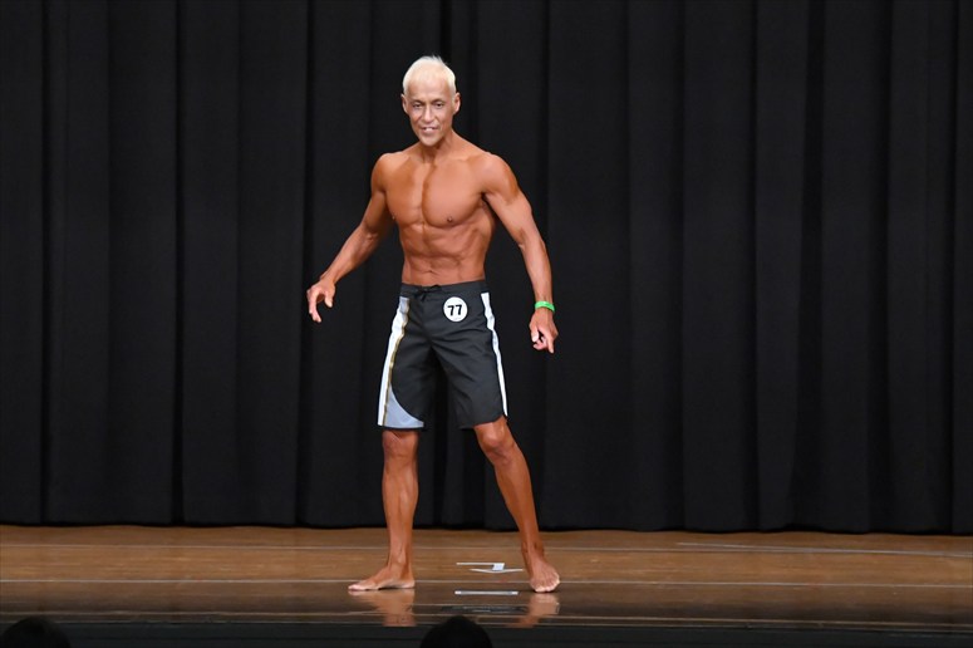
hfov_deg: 9.5
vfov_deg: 6.3
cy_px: 324
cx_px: 486
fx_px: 5862
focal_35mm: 217
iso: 8000
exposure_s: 1/400
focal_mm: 145
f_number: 5.6
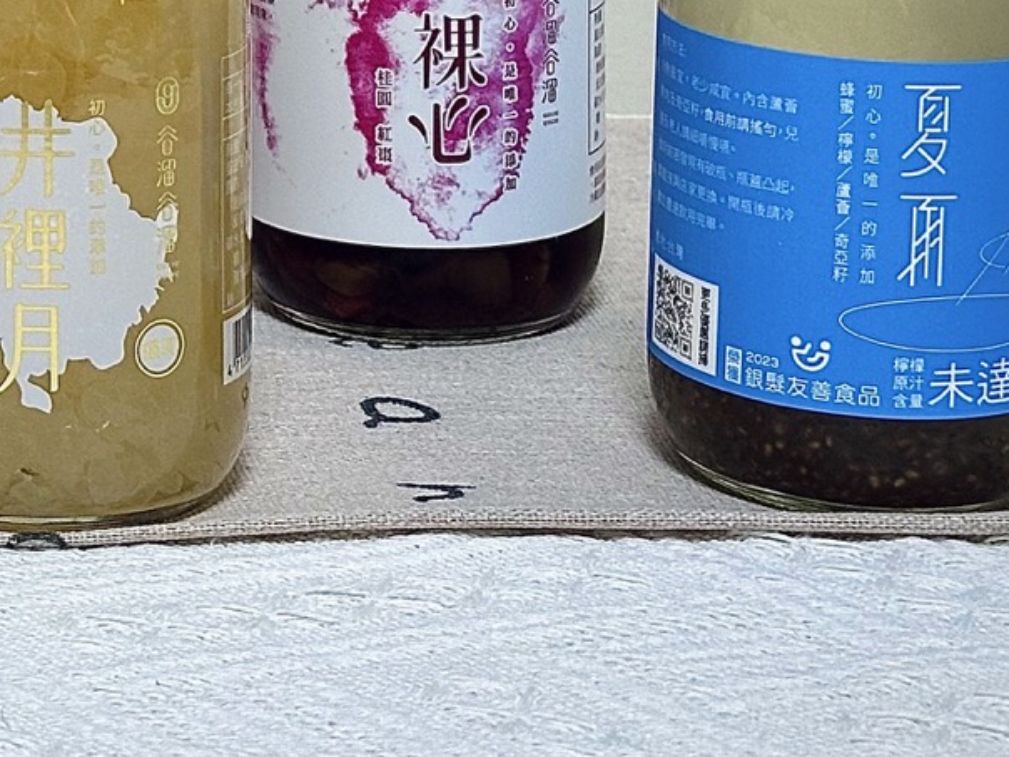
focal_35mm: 143
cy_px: -339
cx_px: -192
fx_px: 4168
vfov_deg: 10.1
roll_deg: -1.0
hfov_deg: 13.4
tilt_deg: -8.1
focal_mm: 6.86
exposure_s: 1/60
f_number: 1.78
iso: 80
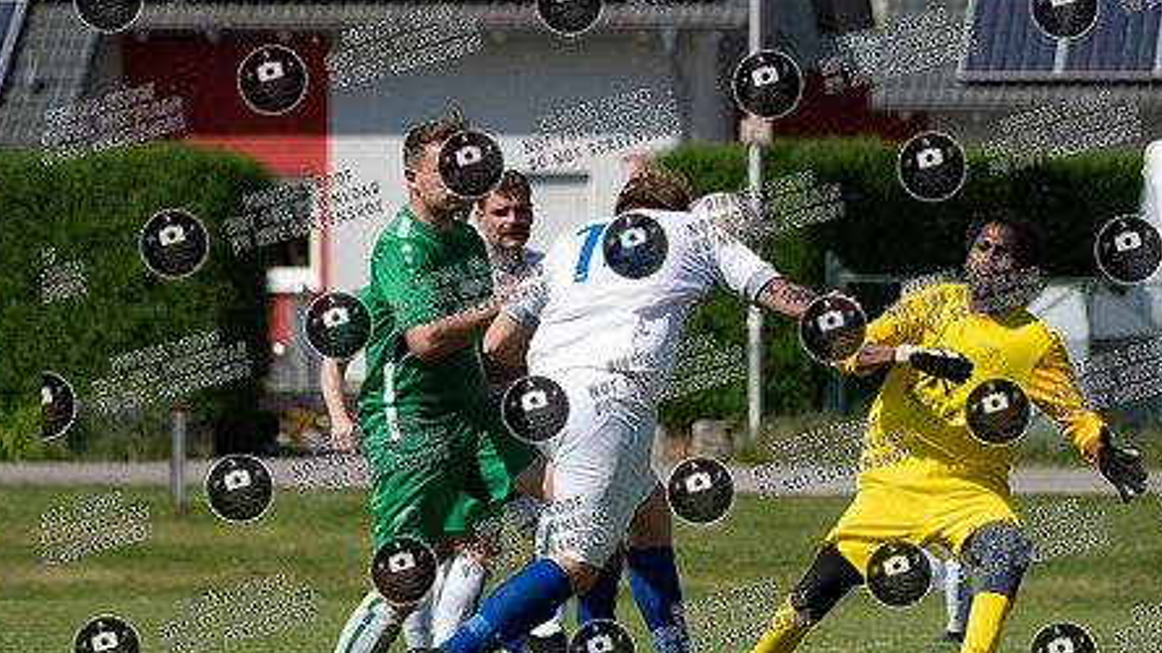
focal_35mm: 273
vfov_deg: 4.4
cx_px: 679
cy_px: 276
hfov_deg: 7.9
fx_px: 8409
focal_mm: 200
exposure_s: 1/8000
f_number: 5.6
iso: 800
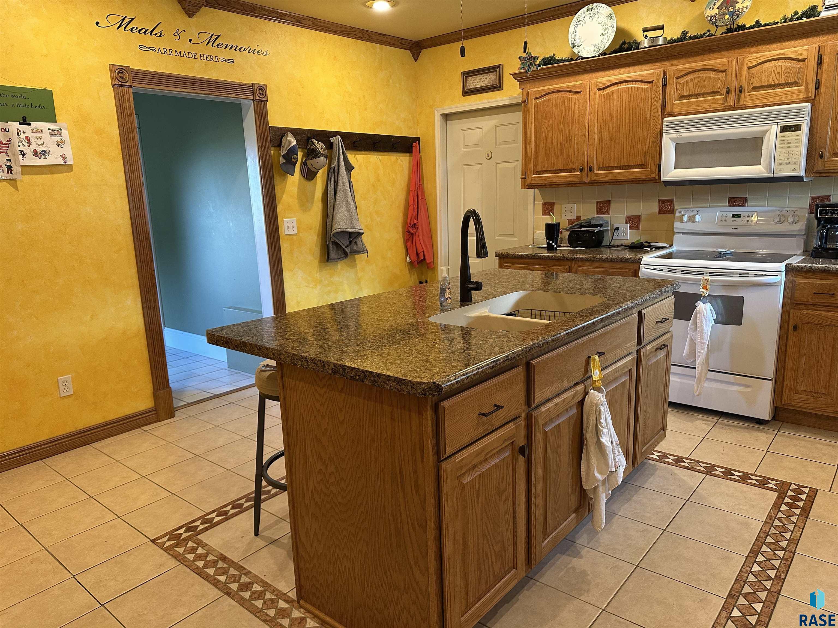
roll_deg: +1.8
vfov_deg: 56.8
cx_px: 419
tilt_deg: -11.6
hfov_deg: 71.6
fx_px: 581
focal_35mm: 24
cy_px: 314
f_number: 1.78
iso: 250
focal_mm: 6.86
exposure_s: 1/60
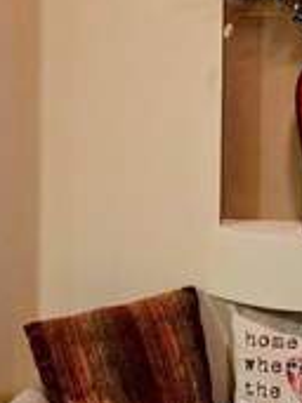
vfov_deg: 22.7
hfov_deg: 16.9
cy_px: 137
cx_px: 276
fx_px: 1002
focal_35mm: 86
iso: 800
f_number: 1.8
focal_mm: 5.4
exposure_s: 1/120
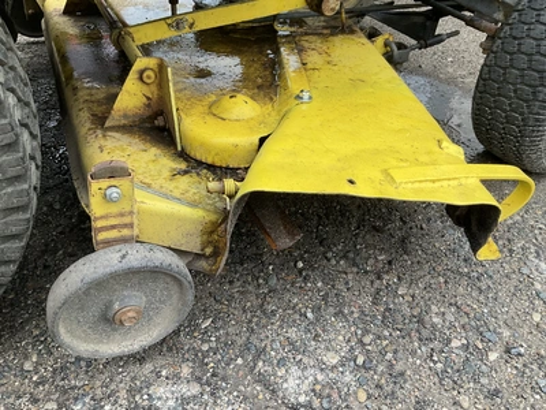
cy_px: 205
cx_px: 273
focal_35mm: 29
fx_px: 457
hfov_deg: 61.7
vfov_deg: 48.2
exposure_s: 1/122
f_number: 1.8
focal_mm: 3
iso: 40
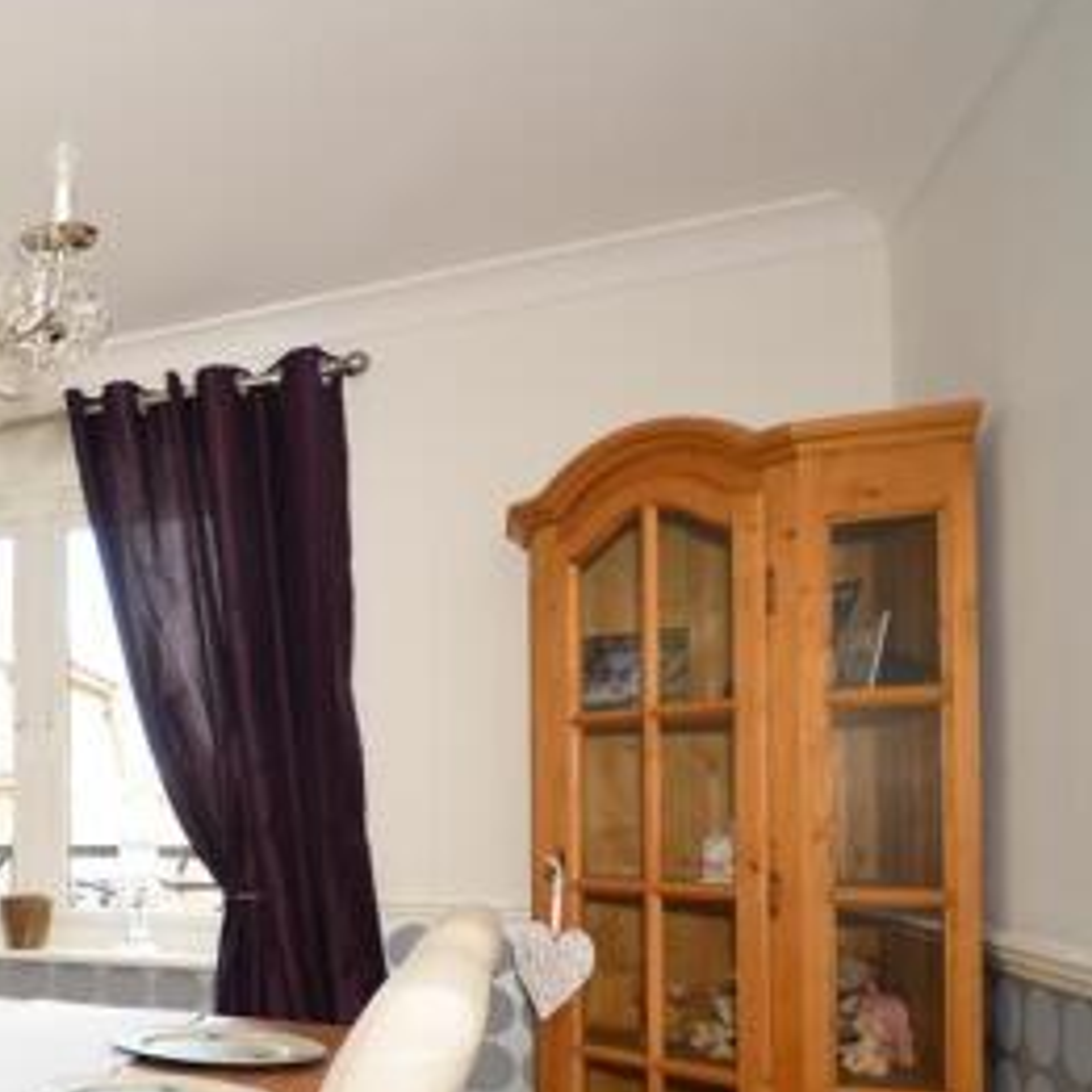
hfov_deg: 37.3
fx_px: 1142
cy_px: 816
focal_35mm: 32
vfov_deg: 49.1
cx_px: -247
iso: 200
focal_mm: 10
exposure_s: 1/50
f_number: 5
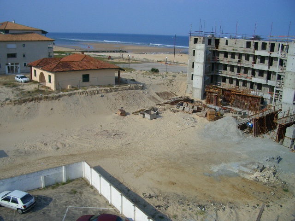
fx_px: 298
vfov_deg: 40.7
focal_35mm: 35
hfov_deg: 52.6
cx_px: 148
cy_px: 110
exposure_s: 1/1000
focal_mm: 5.8
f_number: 4.3
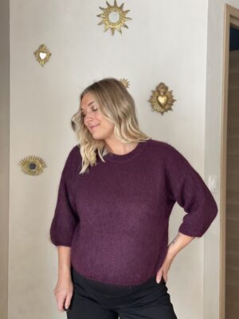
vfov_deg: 36.8
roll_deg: -0.1
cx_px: 120
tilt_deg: -0.9
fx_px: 479
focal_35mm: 52
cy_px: 160
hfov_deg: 28.0
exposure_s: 1/122
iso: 40
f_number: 2
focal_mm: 6
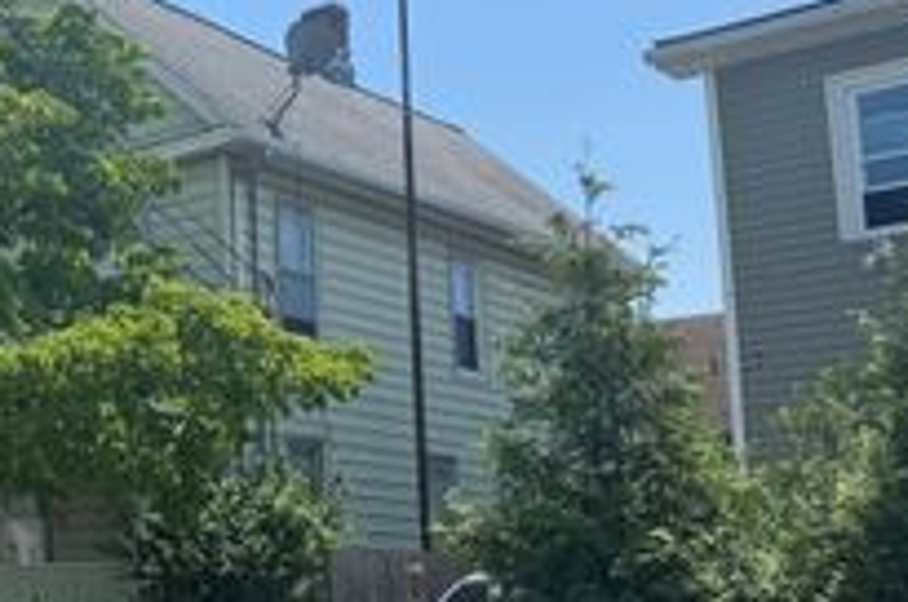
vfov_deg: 22.1
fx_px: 1536
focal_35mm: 61
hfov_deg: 29.4
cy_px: 387
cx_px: -115
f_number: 1.78
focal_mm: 6.76
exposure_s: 1/5348
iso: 80
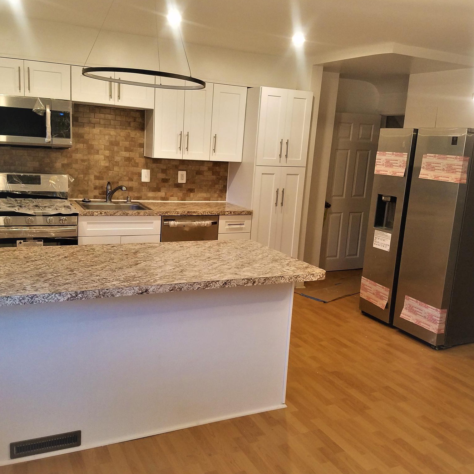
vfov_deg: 52.5
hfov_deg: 52.5
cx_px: 223
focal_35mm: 31
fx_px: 480
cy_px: 237
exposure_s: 1/60
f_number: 1.7
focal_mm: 4.2
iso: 160
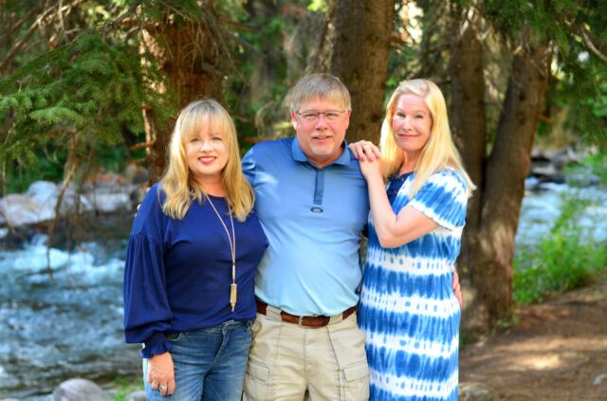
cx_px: 304
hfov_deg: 27.1
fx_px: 1261
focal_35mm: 75
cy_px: 200
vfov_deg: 18.1
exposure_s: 1/80
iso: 100
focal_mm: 50
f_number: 2.8
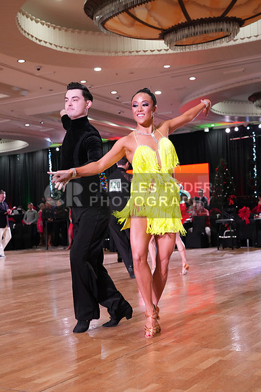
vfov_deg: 39.6
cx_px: 130
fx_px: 543
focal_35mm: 50
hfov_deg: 27.0
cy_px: 196
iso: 5000
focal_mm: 50
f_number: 5
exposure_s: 1/320
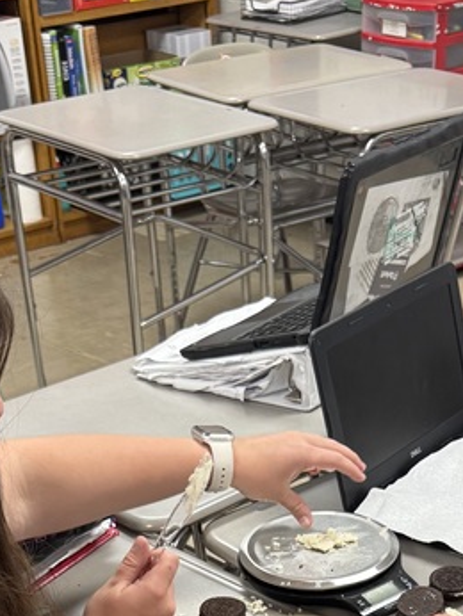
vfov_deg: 24.0
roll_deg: +3.2
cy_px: 801
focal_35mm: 71
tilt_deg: -38.7
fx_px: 1265
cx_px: 265
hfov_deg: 20.7
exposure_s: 1/60
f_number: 1.78
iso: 160
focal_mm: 6.76
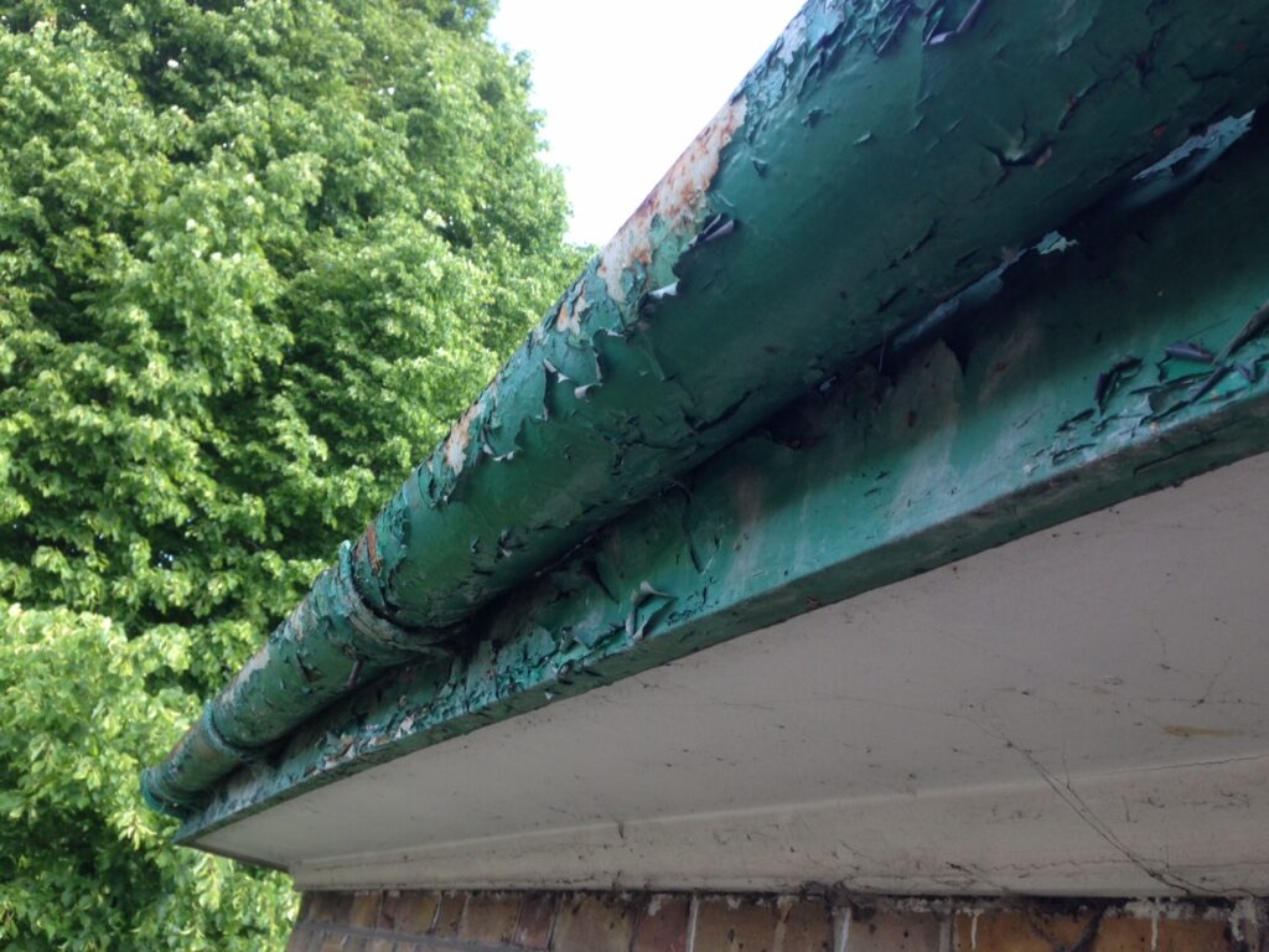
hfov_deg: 55.4
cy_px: 476
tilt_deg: +22.9
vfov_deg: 42.9
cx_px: 634
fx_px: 1210
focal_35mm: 33
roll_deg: -14.5
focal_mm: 4.12
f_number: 2.4
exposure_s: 1/120
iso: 50
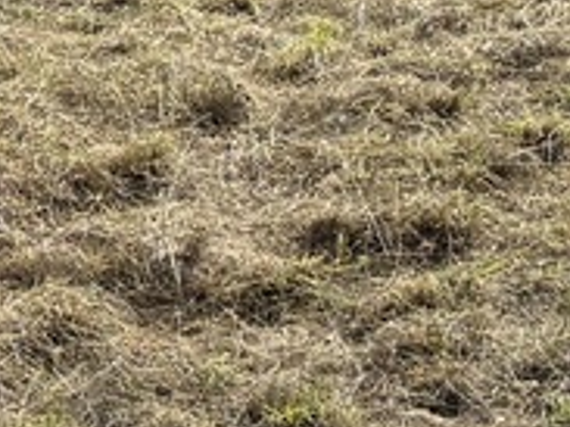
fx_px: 3110
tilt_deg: -7.8
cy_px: -171
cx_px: -174
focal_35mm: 189
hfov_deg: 10.3
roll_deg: -3.9
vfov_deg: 7.7
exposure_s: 1/7353
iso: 125
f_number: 1.78
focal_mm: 6.76
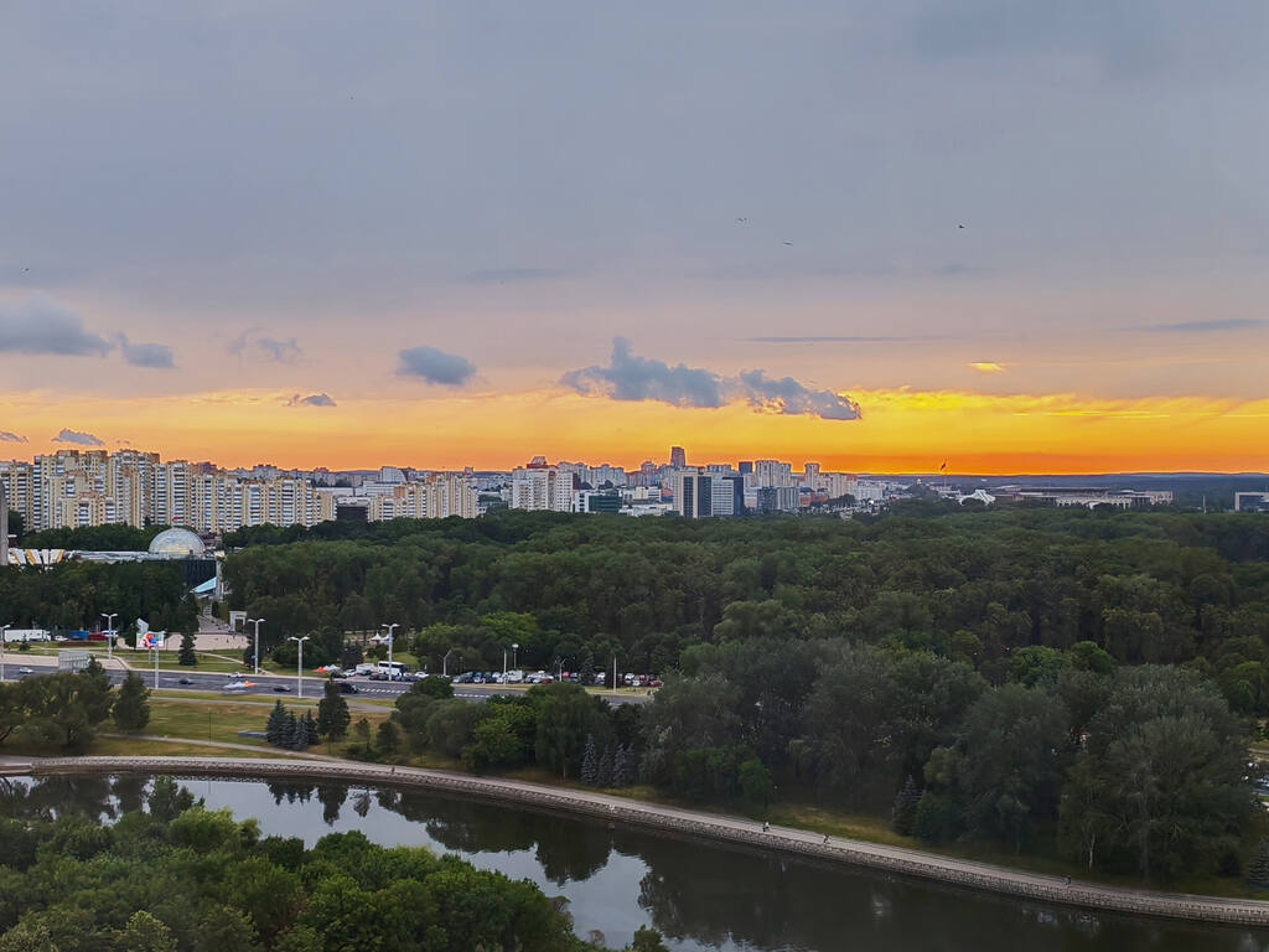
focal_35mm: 50
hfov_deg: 38.2
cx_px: 634
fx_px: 1833
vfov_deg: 29.1
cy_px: 476
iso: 125
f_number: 1.9
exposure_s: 1/100
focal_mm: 6.12
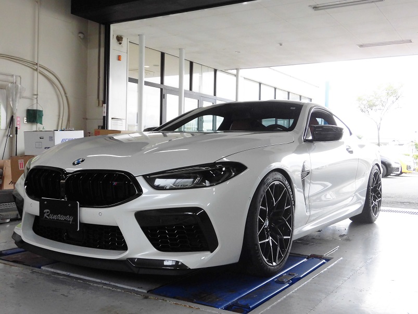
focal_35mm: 38
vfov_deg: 37.7
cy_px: 157
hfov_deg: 49.0
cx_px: 209
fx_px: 459
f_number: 3.7
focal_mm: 6.77
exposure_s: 1/60
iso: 160
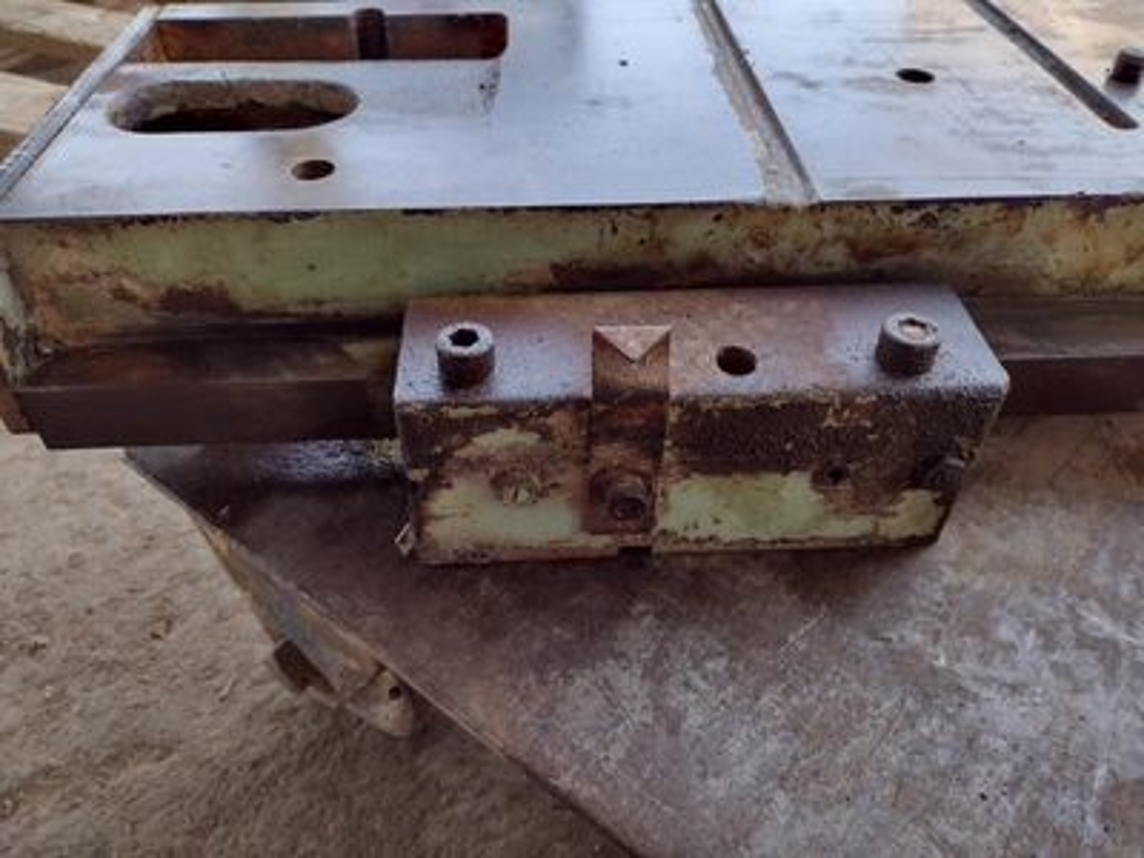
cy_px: 429
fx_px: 892
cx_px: 572
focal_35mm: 27
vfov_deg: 51.4
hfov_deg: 65.3
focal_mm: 4.71
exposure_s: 1/224
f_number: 1.7
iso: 100
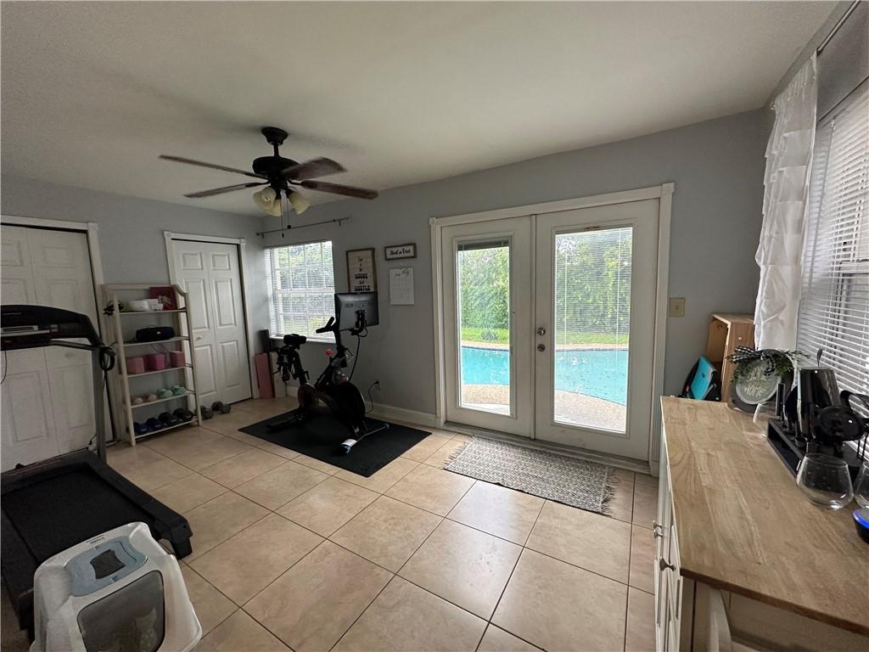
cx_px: 434
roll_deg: +1.5
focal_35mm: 14
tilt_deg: -7.7
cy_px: 326
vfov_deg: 85.7
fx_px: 351
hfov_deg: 102.1
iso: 200
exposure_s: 1/120
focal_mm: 2.22
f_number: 2.2
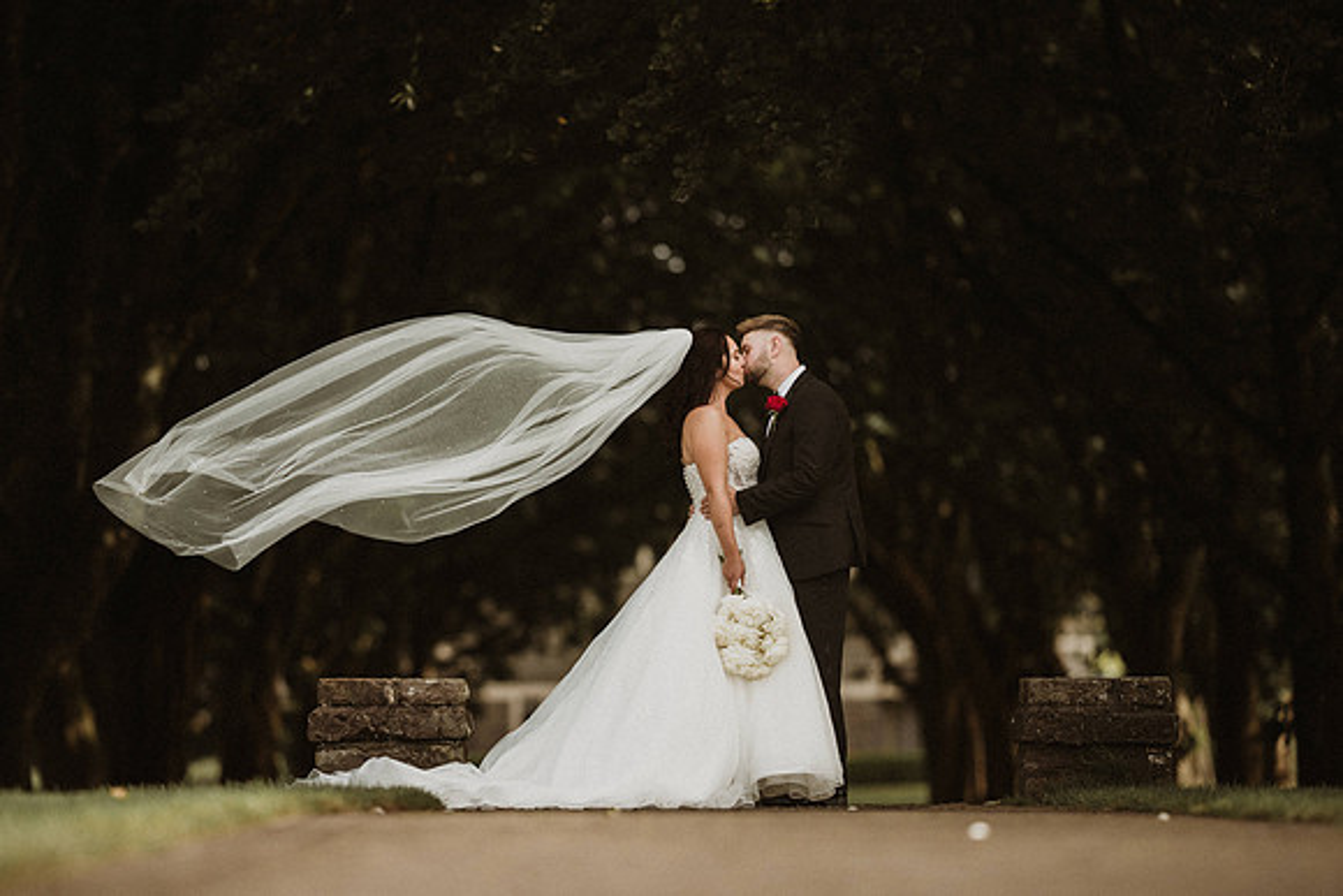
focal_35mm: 157
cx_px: 562
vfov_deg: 8.7
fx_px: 5857
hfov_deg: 13.1
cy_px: 521
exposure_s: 1/2000
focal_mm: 135
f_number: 1.8
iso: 80
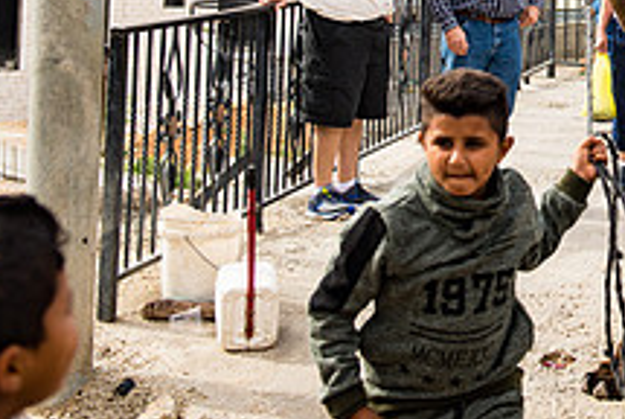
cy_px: -112
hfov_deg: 20.2
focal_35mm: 97
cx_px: 660
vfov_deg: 13.7
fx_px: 1686
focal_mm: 36
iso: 200
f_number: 2.8
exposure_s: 1/2000
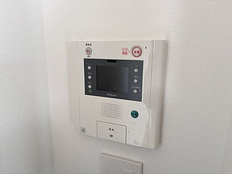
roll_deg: -1.2
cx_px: 116
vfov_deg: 53.1
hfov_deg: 67.3
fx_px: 174
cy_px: 87
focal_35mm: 26
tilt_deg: -12.3
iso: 80
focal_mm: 5.1
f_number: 1.6
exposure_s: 1/50
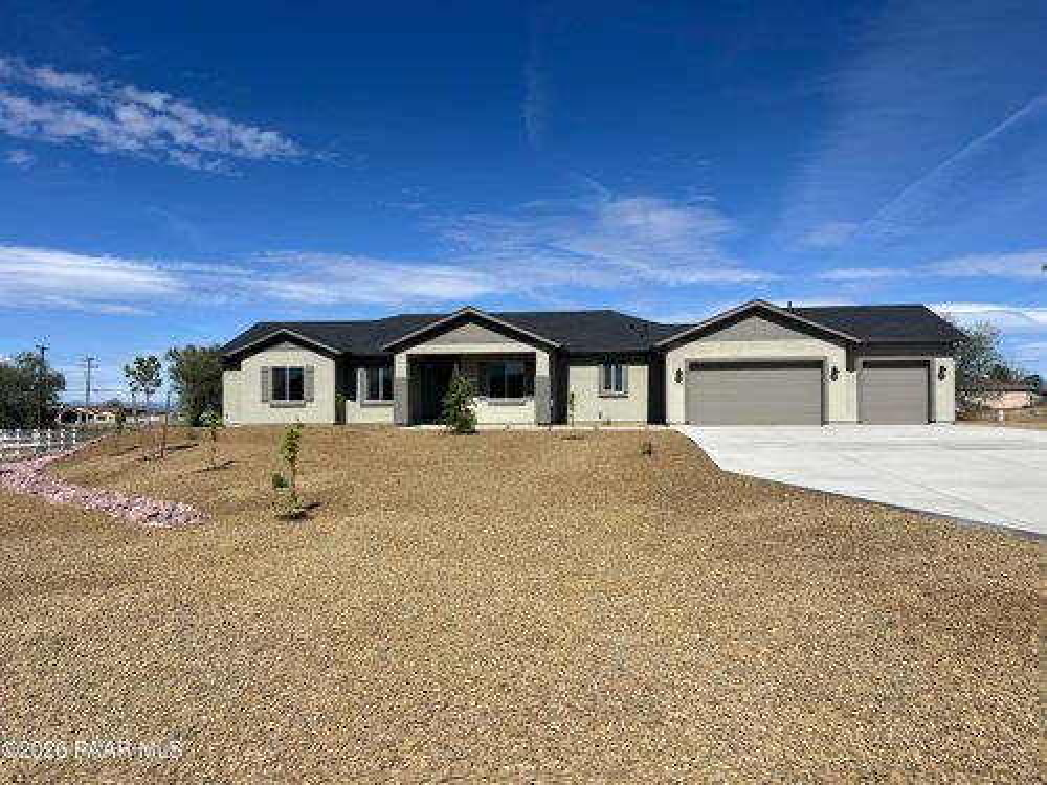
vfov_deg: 53.1
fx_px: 786
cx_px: 524
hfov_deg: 67.3
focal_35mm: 26
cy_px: 392
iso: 50
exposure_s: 1/8000
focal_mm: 5.7
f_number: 1.5
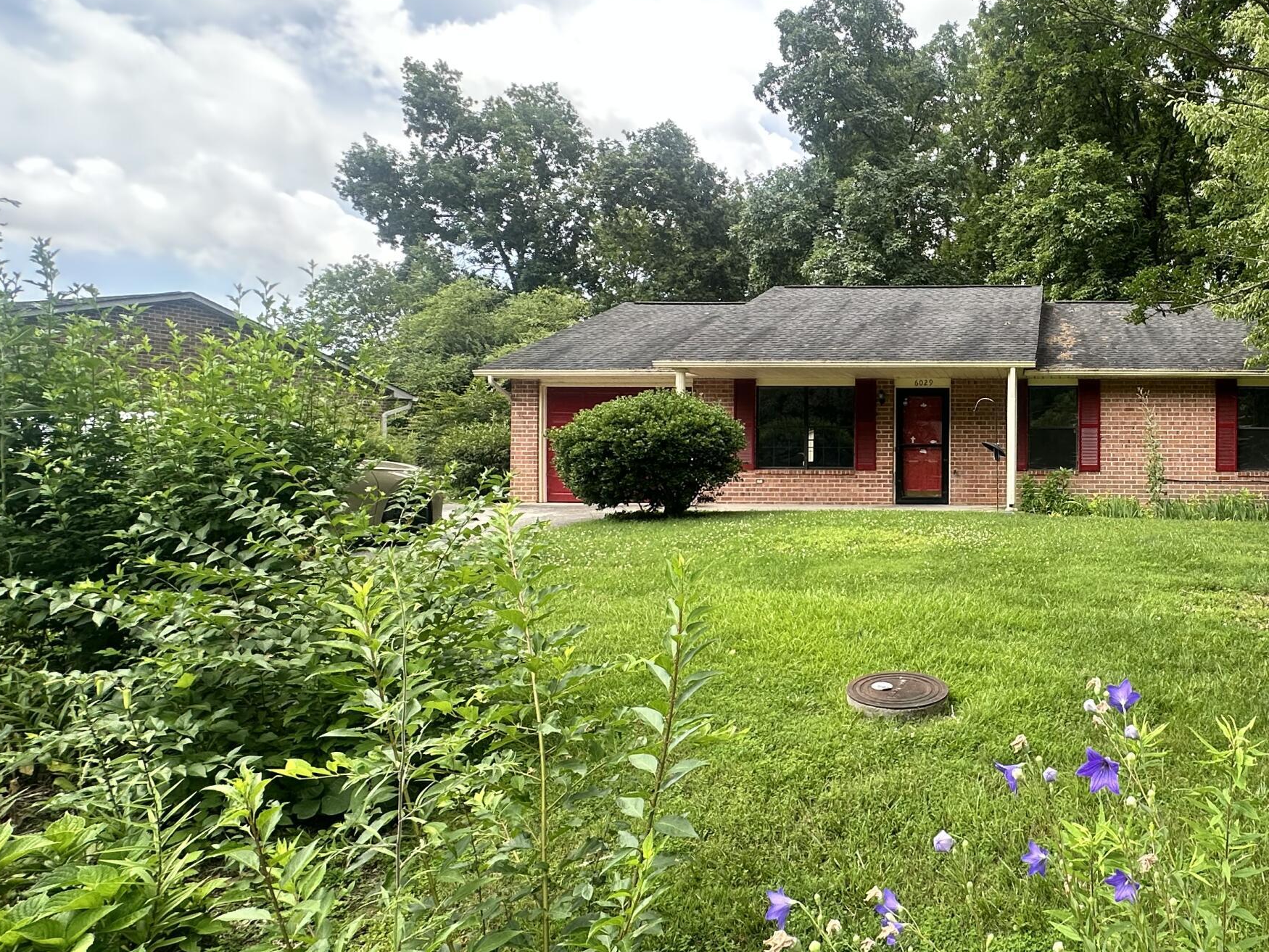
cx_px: 1035
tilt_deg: +0.4
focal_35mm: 24
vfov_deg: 56.8
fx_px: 880
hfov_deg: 64.5
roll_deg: -0.4
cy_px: 457
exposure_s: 1/380
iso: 40
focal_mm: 2.22
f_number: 2.2
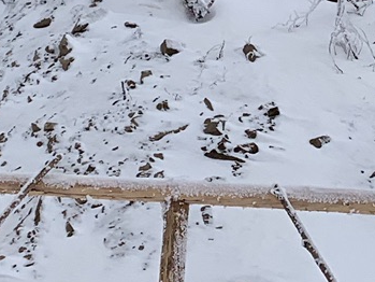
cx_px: 158
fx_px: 1615
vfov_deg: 8.6
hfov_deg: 13.2
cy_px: -497
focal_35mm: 149
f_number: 1.8
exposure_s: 1/4902
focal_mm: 4.25
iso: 25
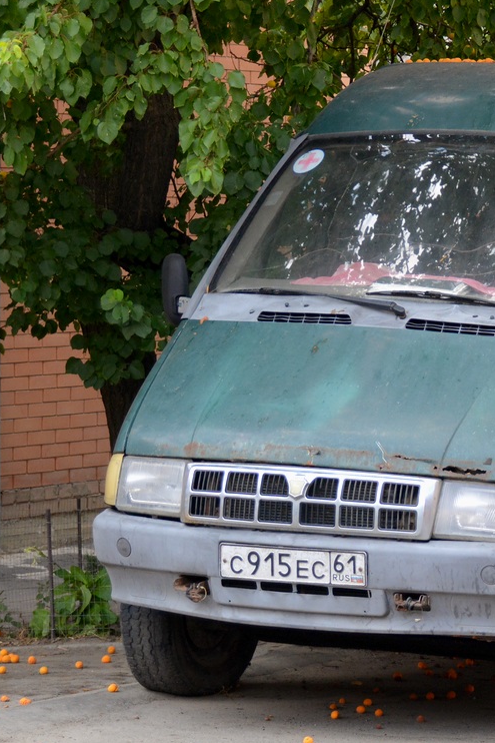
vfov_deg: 10.9
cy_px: 294
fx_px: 3875
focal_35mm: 188
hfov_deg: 7.3
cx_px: 545
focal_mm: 62
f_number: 4.8
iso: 800
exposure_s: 1/800
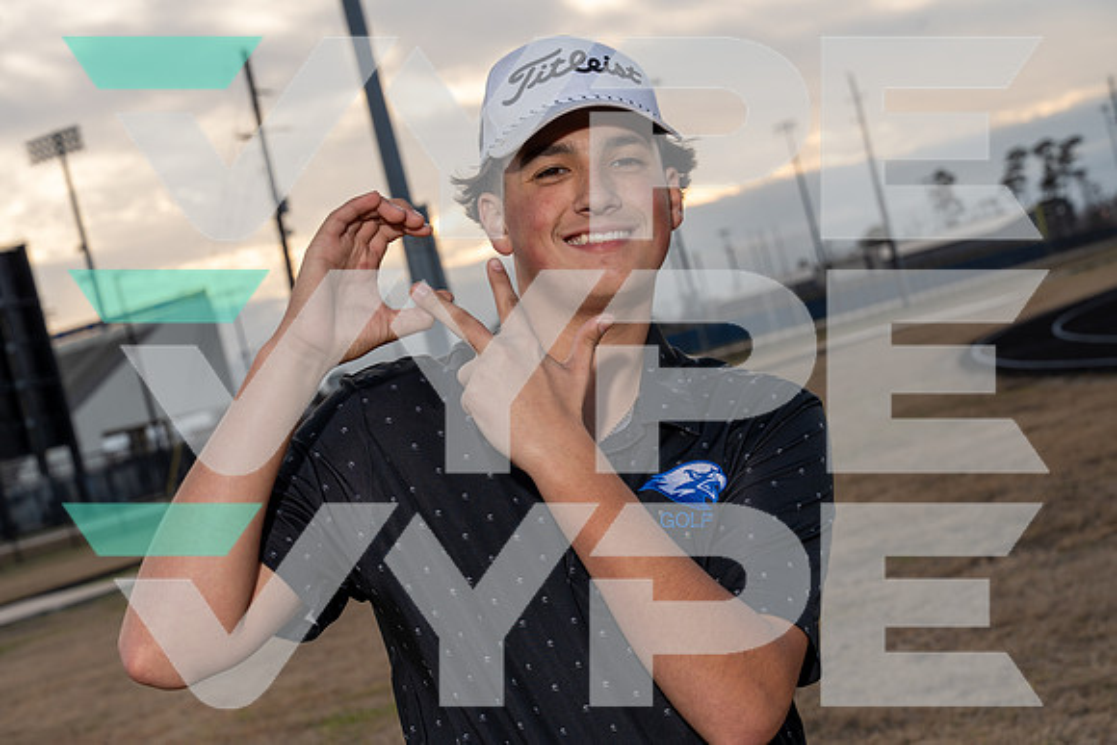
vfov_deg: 19.5
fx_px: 2172
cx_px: 558
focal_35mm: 70
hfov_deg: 28.8
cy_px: 372
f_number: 8
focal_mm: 70
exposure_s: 1/250
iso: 160
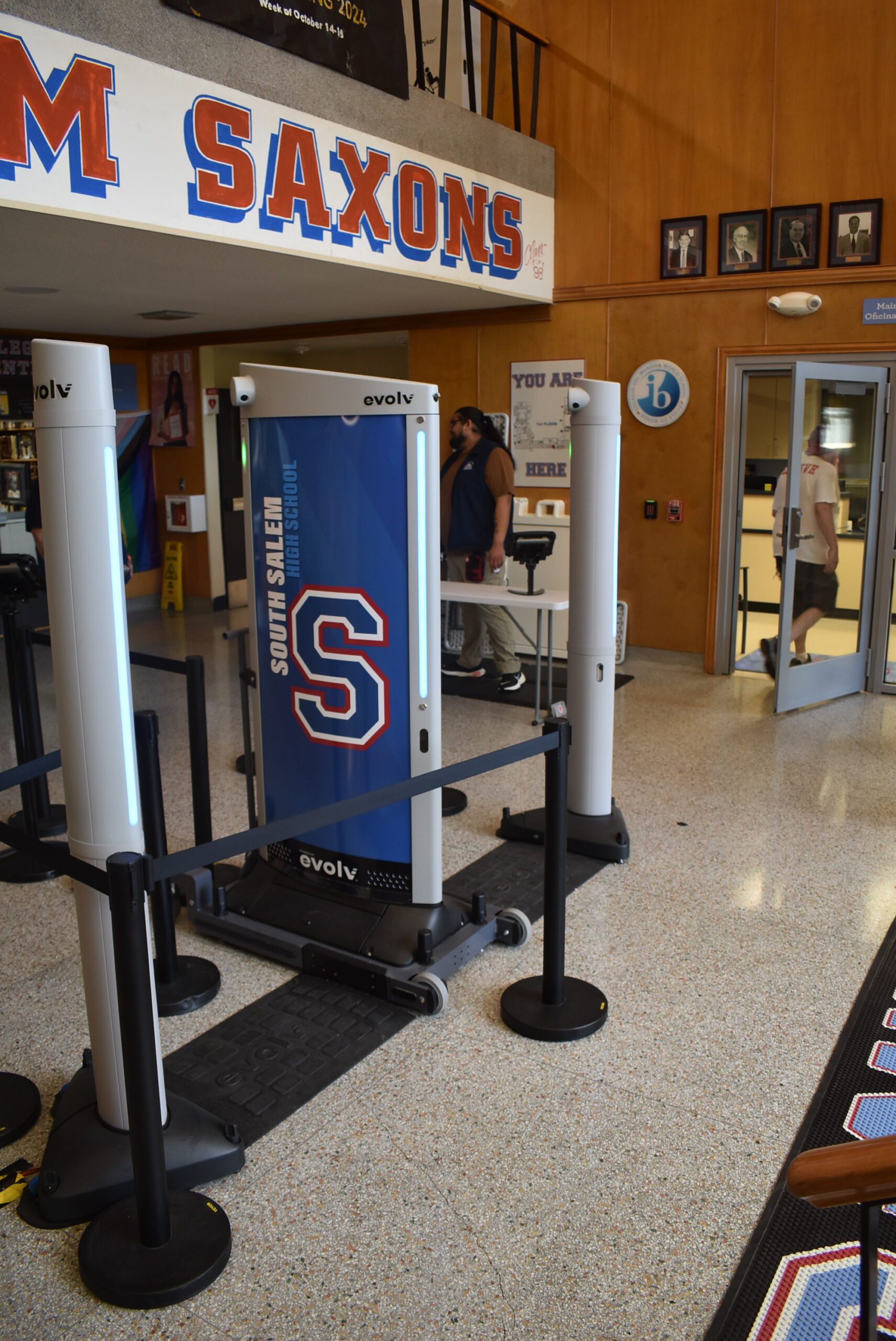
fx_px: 1006
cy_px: 670
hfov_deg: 48.0
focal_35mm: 27
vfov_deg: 67.3
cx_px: 448
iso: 500
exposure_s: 1/60
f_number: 4
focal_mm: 18
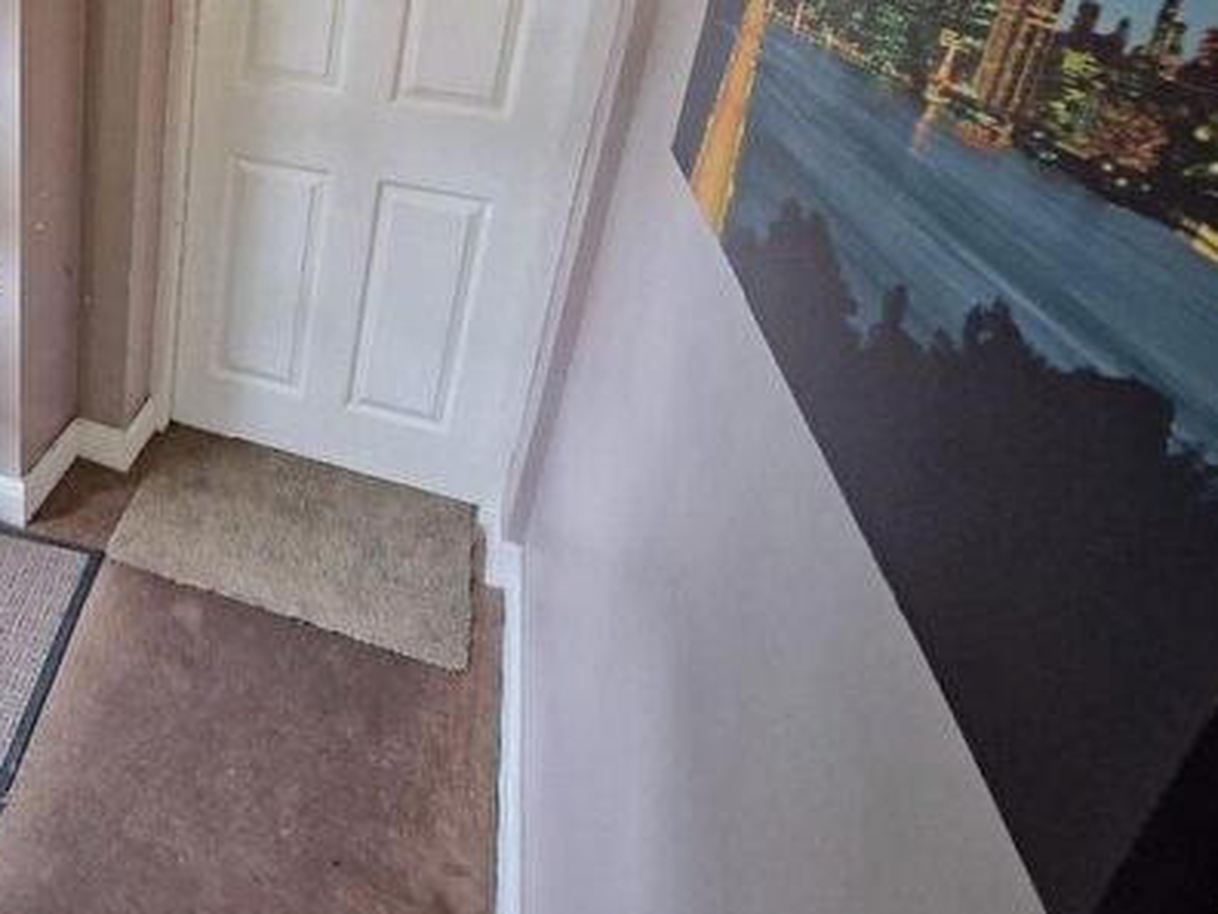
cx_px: 169
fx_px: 809
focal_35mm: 23
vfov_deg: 53.6
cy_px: 143
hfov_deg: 64.2
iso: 400
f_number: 2.2
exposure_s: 1/33
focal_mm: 2.2
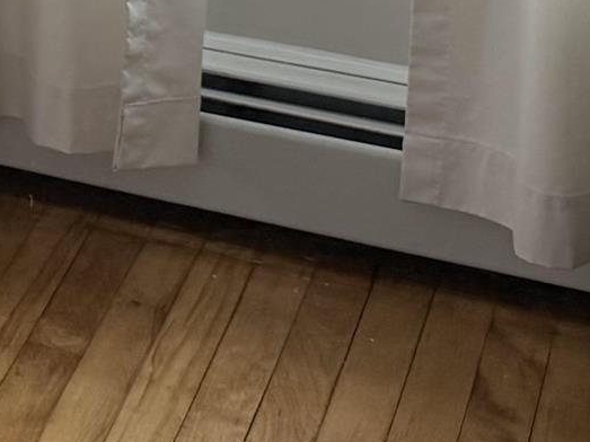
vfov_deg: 9.6
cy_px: -509
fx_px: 2403
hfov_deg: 12.0
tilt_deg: -9.6
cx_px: -711
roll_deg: +2.5
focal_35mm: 141
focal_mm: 6.76
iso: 100
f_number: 1.78
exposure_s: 1/360
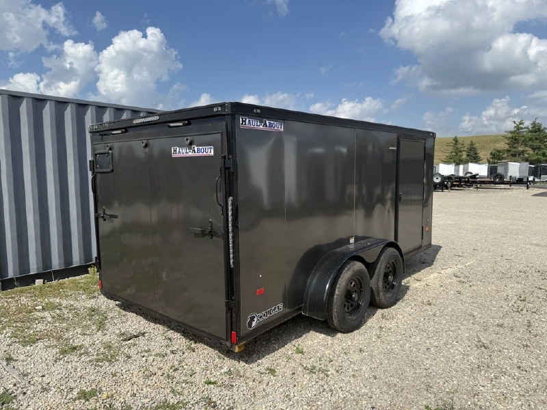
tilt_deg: -4.9
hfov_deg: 71.6
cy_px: 205
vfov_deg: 56.8
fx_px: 379
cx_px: 274
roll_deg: +0.3
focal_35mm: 24
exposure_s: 1/5714
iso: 80
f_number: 1.78
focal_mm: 6.76
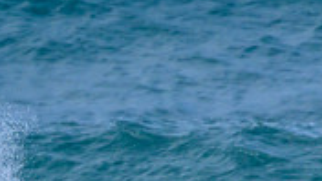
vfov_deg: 0.4
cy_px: 251
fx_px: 26571
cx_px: -33
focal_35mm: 3112
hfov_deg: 0.7
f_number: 11
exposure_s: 1/2500
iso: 1000
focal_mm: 900
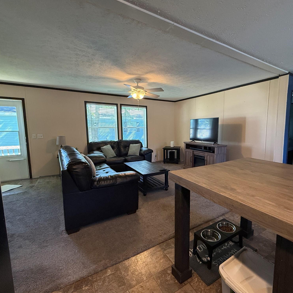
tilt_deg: -7.7
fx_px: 163
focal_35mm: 17
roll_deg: -0.2
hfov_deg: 83.3
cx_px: 171
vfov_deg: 84.0
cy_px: 146
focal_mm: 2.22
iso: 400
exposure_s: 1/120
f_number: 2.2
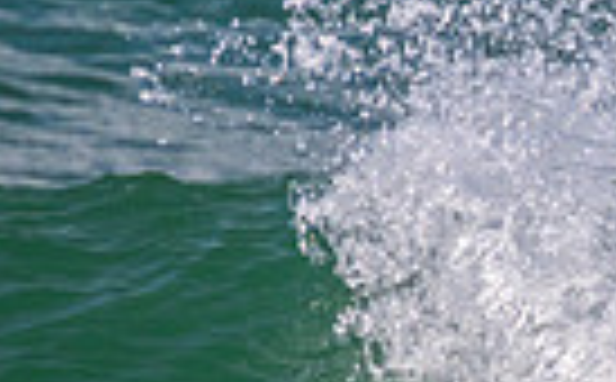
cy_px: 479
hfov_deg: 0.6
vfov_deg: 0.4
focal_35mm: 3465
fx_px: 58051
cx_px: 1299
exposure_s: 1/2000
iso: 1600
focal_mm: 800
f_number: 11
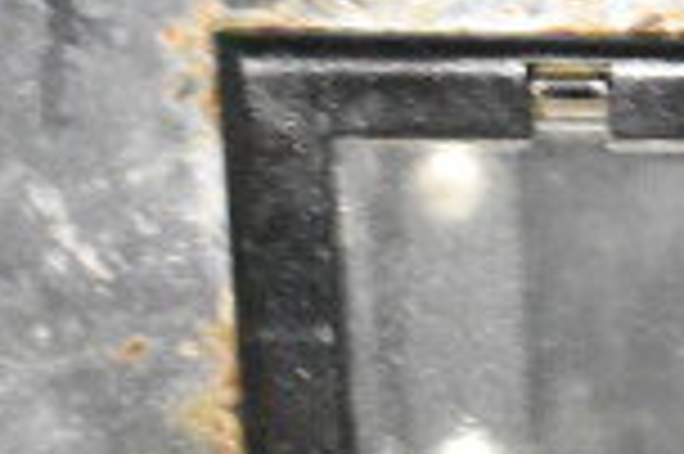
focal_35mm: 205
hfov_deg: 9.5
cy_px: 281
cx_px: 1318
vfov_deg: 6.7
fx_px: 3891
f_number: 4.5
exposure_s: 1/50
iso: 25600
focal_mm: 34
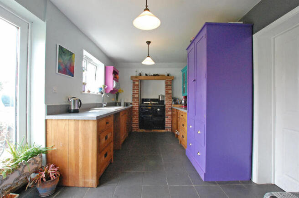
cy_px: 99
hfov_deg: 100.4
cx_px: 150
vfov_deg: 77.2
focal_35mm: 15
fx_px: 124
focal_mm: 10
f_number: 11
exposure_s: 1/13
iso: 1600
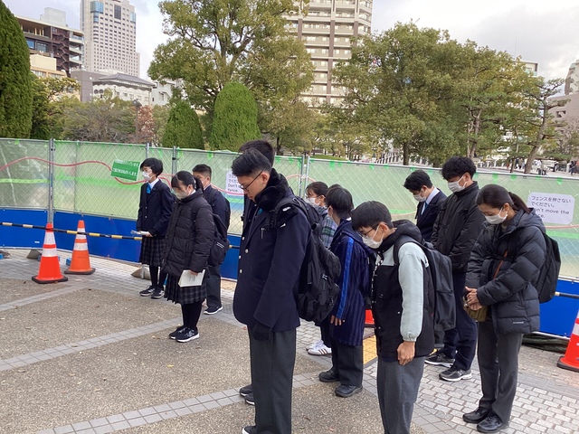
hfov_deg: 58.4
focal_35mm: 31
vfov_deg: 45.4
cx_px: 290
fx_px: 519
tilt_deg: -6.0
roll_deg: -0.5
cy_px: 217
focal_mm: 3.3
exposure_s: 1/120
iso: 40
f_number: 2.4
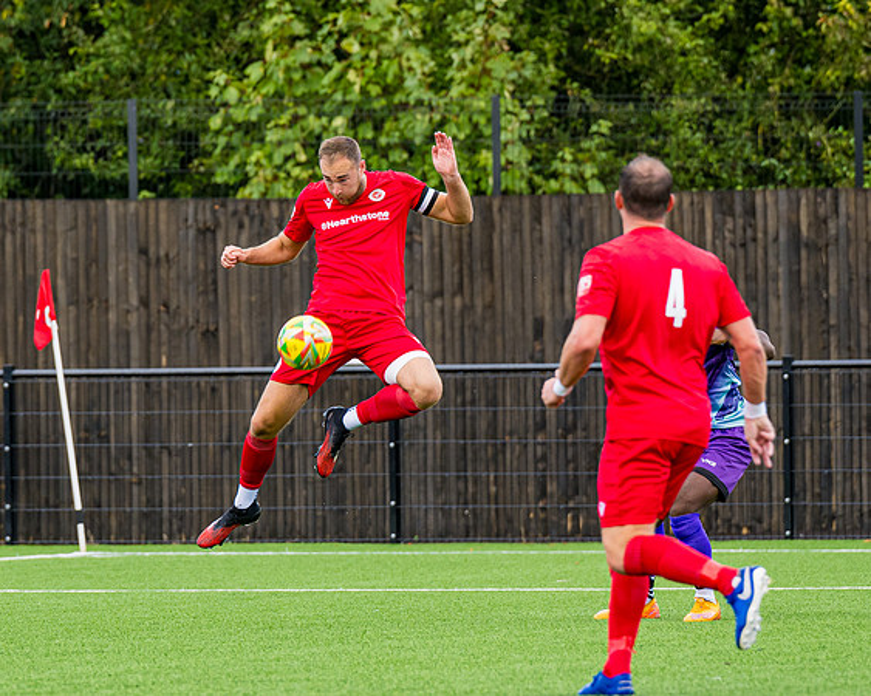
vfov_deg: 3.5
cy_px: 240
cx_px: 318
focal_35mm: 445
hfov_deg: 4.3
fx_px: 11469
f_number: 4
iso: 400
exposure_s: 1/800
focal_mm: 200
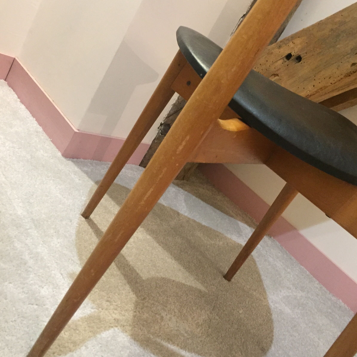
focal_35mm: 35
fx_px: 408
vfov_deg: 47.2
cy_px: 164
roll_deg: -31.4
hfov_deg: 47.2
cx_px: 180
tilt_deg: -18.9
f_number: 2.2
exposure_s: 1/17
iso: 320
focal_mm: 4.15
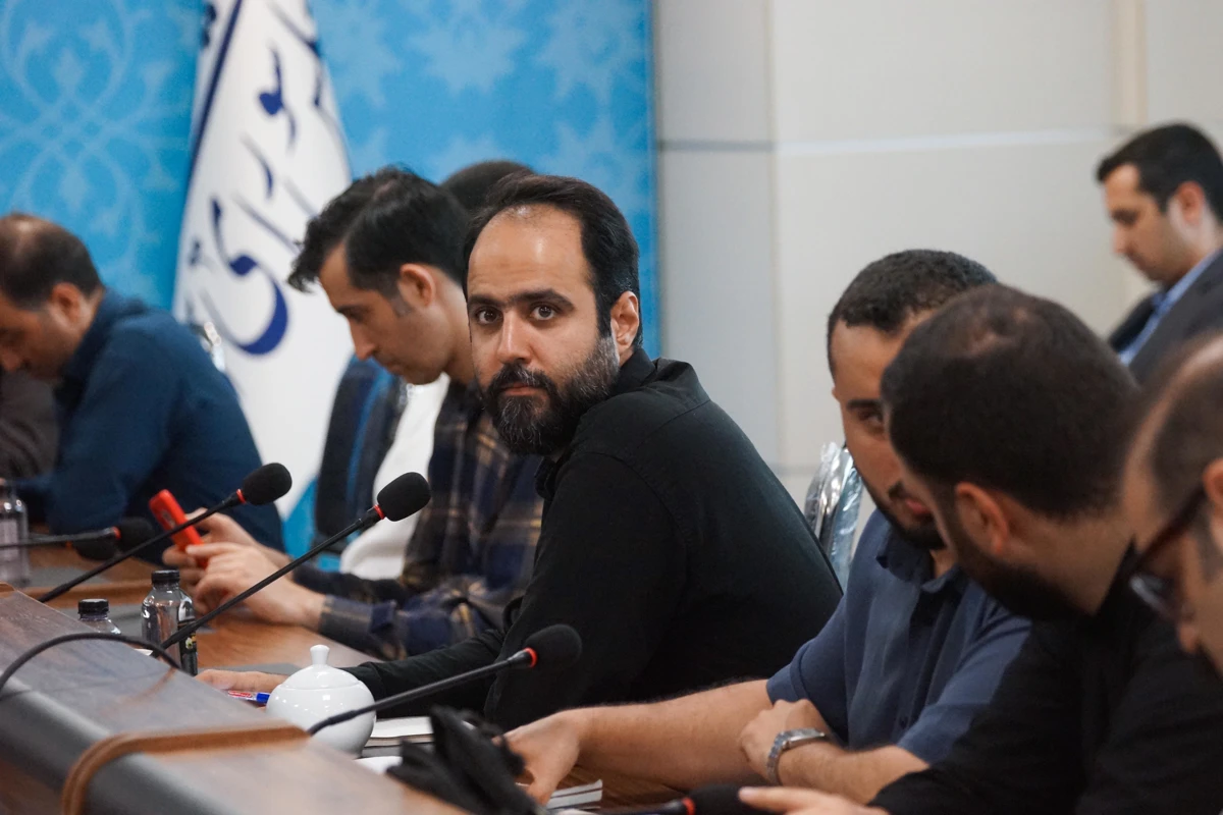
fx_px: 5435
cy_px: 408
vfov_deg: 8.6
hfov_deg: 12.8
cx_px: 612
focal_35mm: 160
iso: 6400
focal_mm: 160
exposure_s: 1/200
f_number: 5
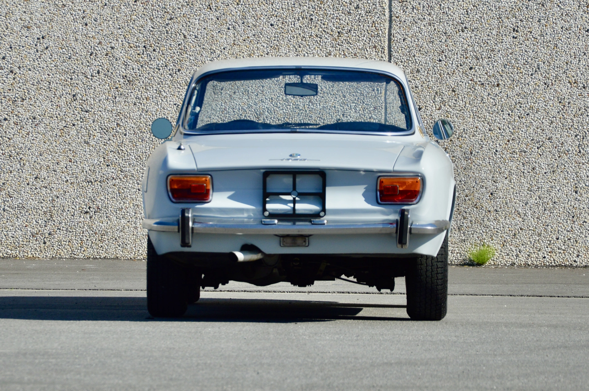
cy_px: 196
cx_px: 294
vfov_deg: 8.7
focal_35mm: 158
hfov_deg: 13.0
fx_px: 2575
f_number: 5.6
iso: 280
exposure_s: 1/500
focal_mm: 105
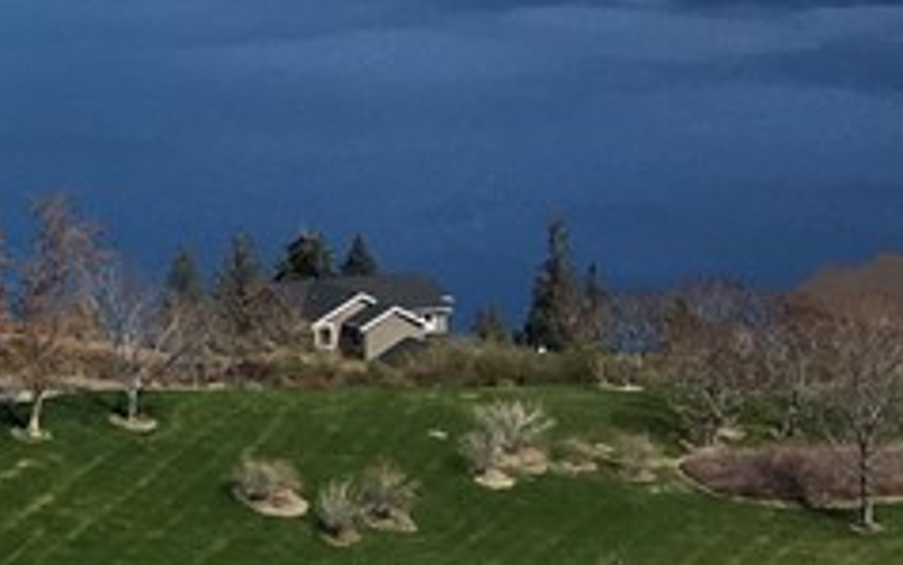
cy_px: -254
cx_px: -759
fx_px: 3250
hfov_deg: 13.9
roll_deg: +1.3
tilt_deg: -0.8
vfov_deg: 9.7
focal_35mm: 132
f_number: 2.2
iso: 25
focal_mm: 4.15
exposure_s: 1/2024
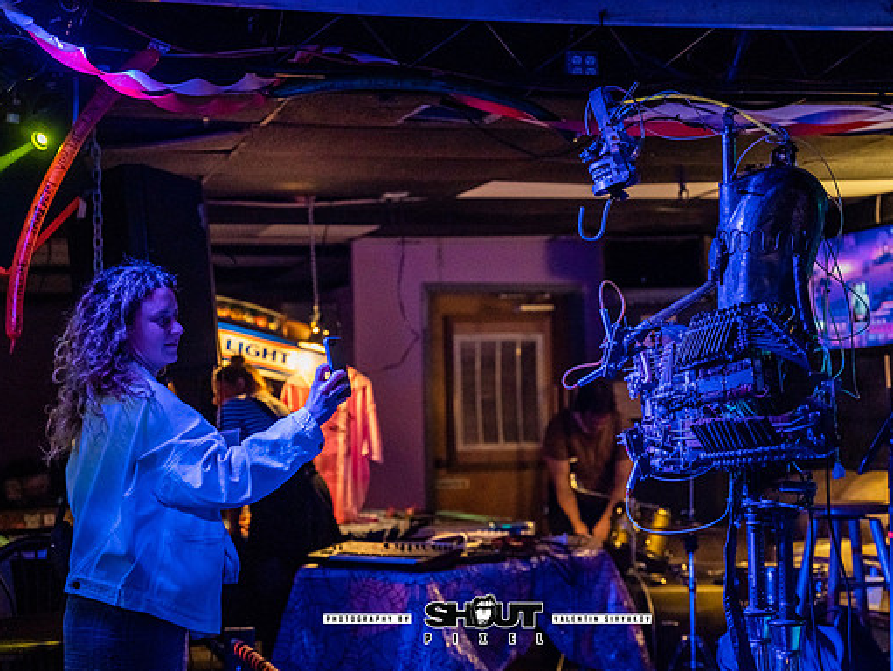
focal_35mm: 65
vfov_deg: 22.6
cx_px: 488
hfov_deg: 29.8
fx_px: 1678
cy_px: 336
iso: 3200
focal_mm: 57.9
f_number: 2.8
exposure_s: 1/200
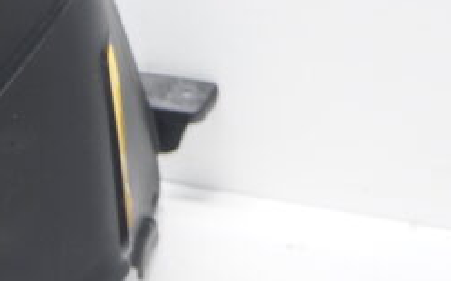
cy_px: -39
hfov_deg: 15.0
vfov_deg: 10.2
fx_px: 1547
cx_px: -293
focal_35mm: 126
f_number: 4
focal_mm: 20
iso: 500
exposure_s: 1/60
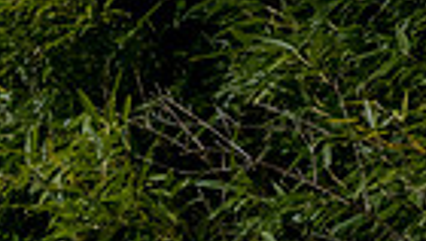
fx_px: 5144
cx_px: -341
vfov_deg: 2.7
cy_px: 551
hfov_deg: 4.7
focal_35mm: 455
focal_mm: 105
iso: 400
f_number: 7.1
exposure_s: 1/1000
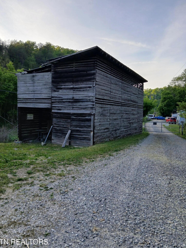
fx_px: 193
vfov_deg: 65.3
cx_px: 90
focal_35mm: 27
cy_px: 125
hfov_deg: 51.3
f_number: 1.8
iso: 20
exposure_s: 1/126
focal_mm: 3.98
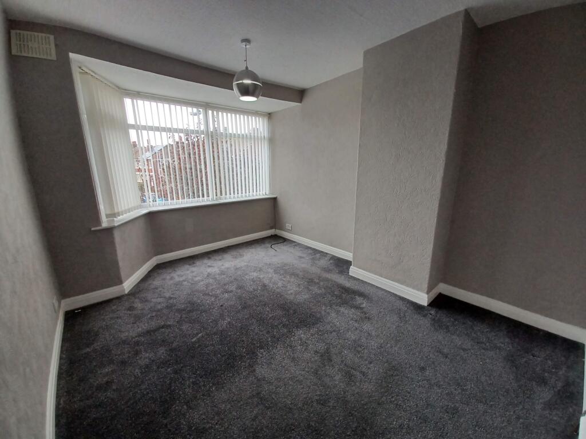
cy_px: 220
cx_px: 293
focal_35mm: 13
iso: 80
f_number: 2.2
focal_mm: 1.42
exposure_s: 1/50
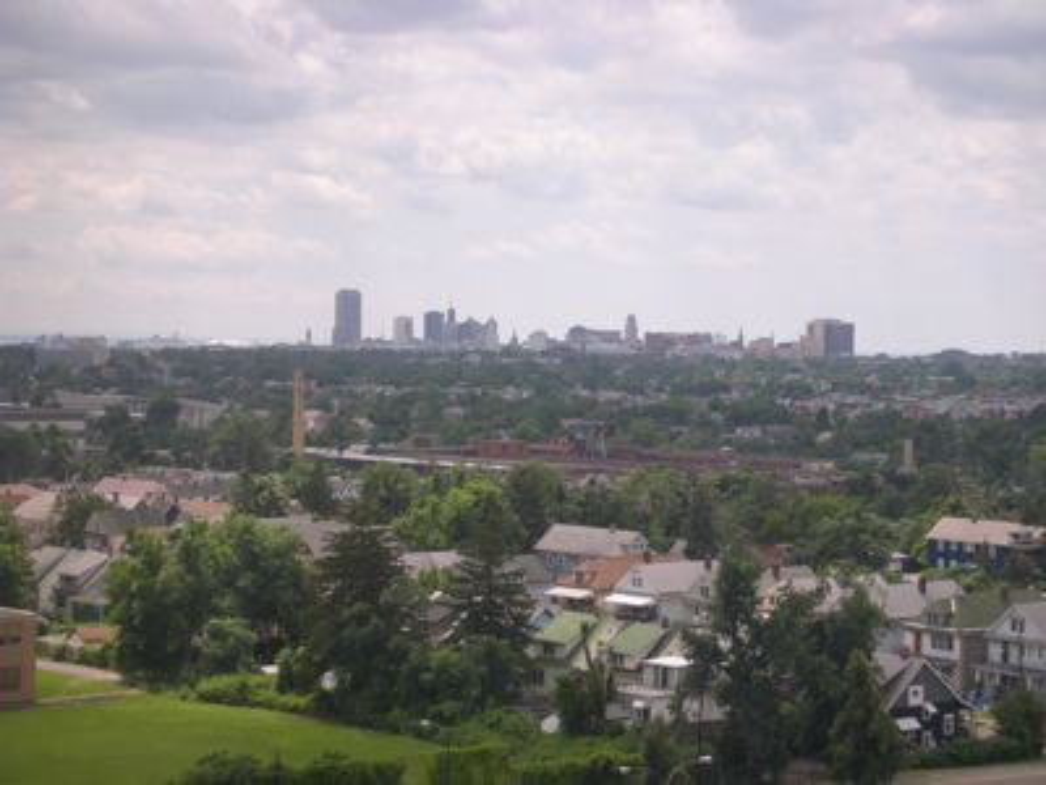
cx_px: 523
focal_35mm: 86
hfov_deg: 22.8
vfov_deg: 17.2
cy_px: 392
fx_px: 2599
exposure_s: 1/150
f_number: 4.5
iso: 50
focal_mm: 14.3
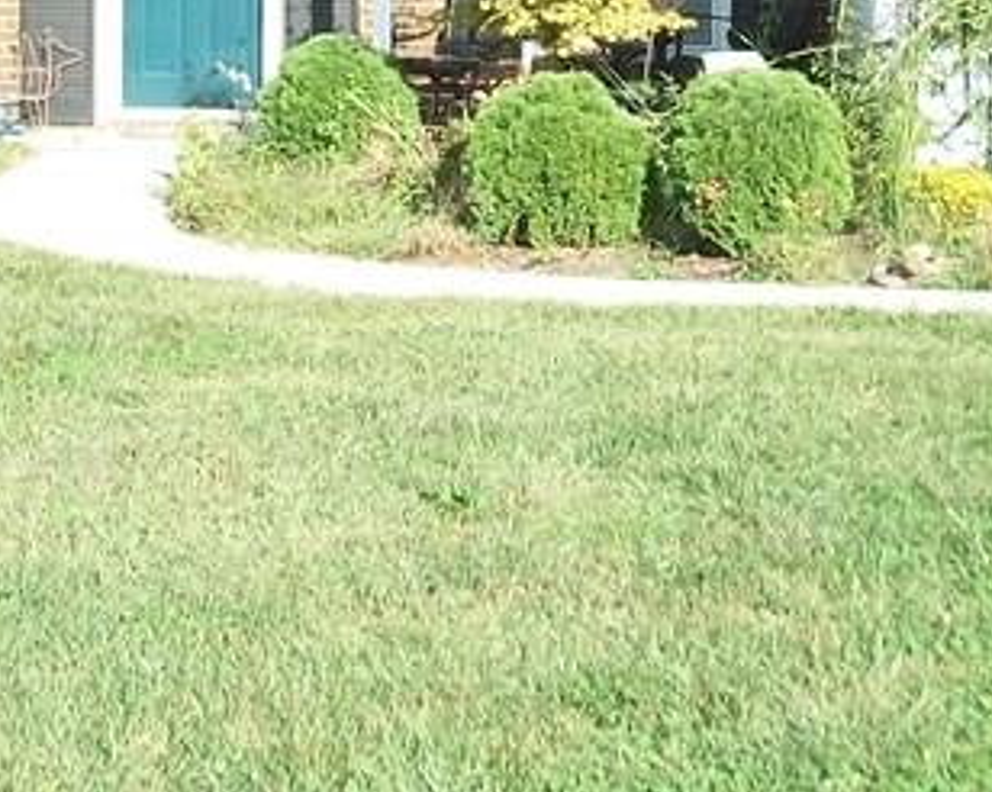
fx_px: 3051
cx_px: 506
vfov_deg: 14.0
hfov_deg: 18.5
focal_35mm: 104
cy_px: -338
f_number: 2.9
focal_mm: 5.7
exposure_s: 1/500
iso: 80
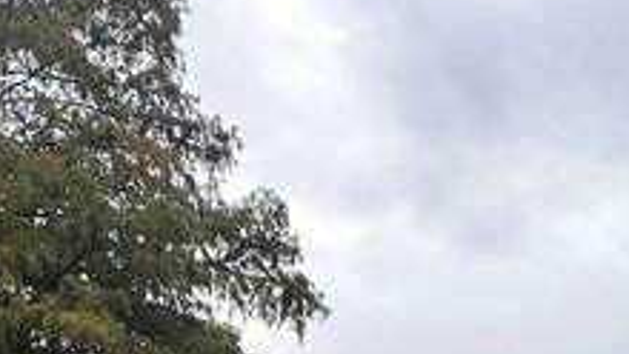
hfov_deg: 29.5
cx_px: 429
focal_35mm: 71
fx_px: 1185
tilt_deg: -2.2
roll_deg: +0.8
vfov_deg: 13.6
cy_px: 777
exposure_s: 1/515
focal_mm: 2.22
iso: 40
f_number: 2.2
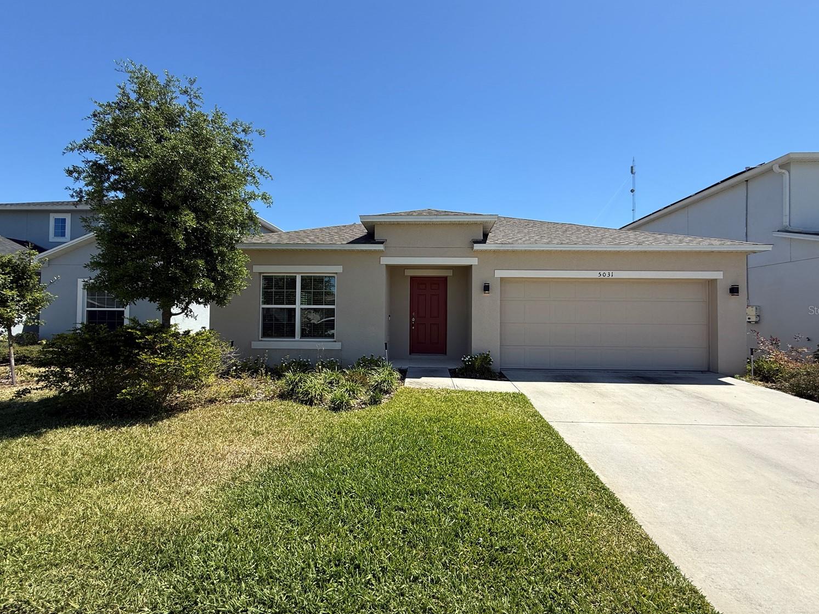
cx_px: 421
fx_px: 355
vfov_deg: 81.8
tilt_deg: +1.3
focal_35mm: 15
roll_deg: -0.7
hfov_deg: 98.1
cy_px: 310
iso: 50
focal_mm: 2.22
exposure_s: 1/1534
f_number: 2.2
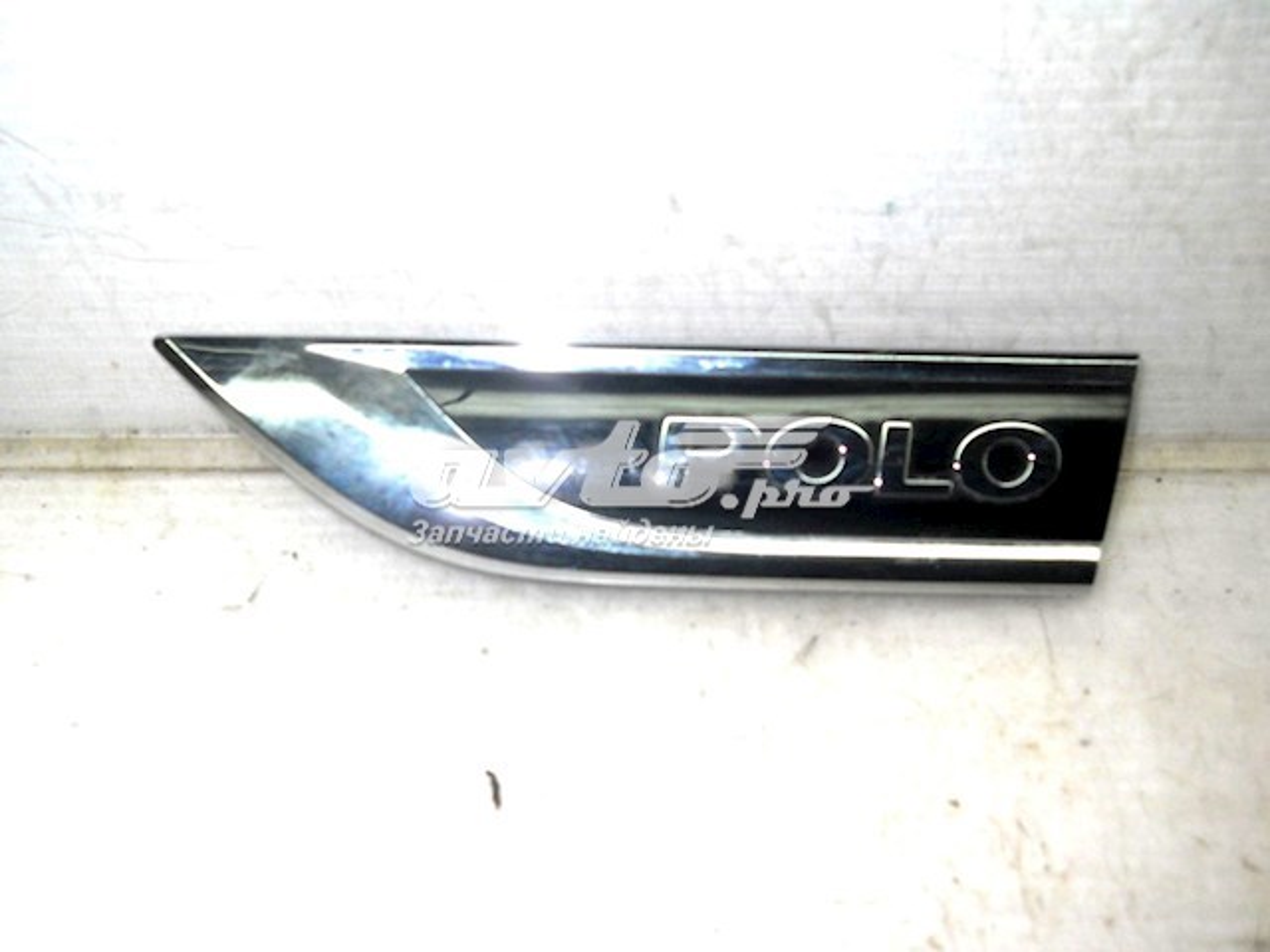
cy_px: 476
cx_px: 635
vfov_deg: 35.1
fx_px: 1504
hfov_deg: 45.8
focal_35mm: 41
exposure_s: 1/50
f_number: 5.5
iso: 80
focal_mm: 6.72
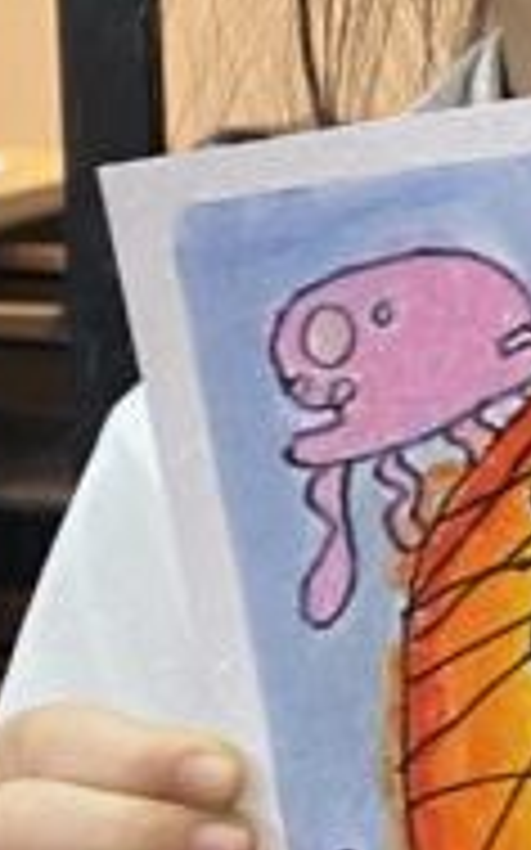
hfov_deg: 8.6
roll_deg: +0.1
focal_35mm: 146
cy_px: 369
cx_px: 972
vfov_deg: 14.3
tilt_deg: -8.6
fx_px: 3383
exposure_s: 1/50
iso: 100
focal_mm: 4.25
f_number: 1.8
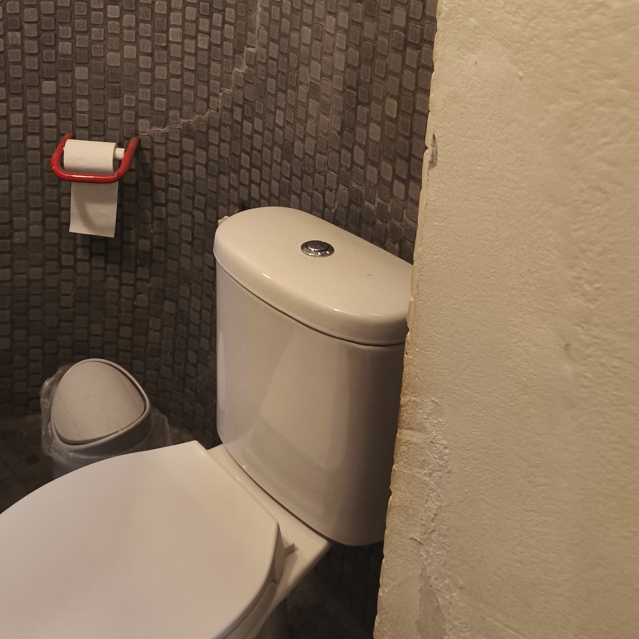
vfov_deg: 37.3
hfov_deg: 38.9
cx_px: 237
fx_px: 898
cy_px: 98
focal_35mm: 43
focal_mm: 5.35
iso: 500
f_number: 1.7
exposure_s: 1/50
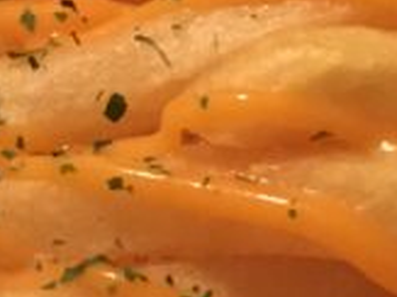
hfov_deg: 10.8
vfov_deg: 8.1
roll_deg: -5.9
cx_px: 15
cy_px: -63
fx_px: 2086
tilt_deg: -42.8
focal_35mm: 182
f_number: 2.2
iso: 250
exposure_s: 1/15
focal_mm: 4.15
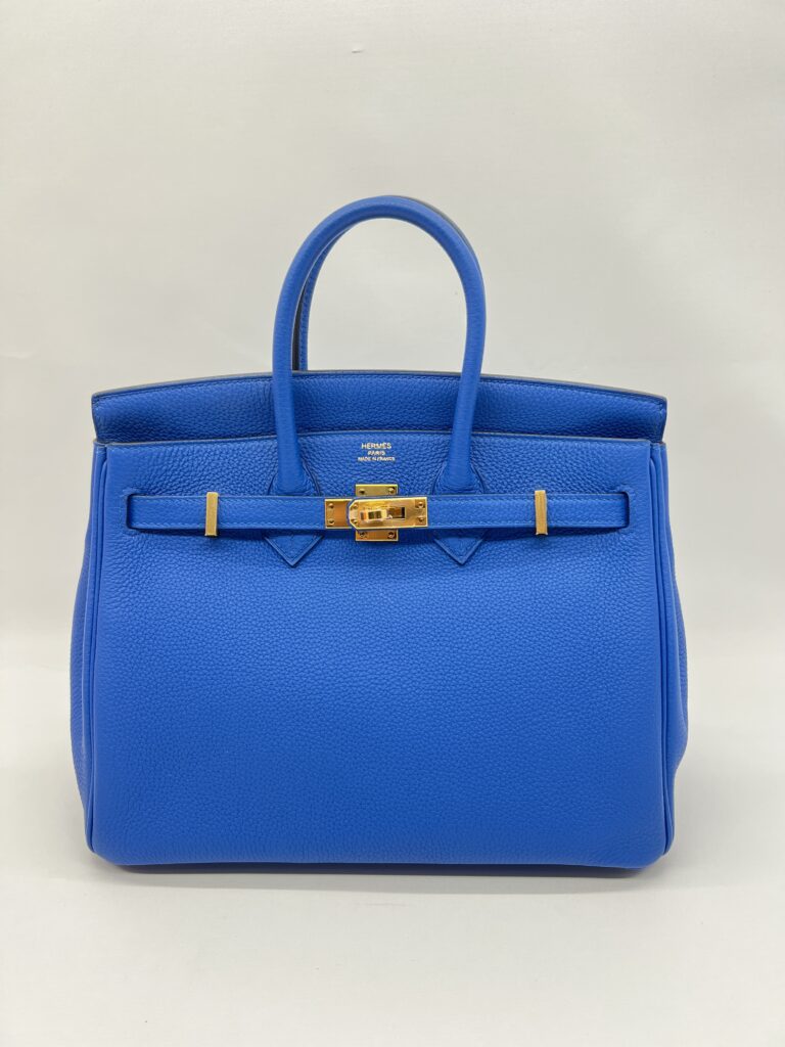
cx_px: 392
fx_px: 786
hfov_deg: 53.1
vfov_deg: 67.3
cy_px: 524
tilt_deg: -16.3
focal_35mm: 26
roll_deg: -0.4
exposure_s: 1/100
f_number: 1.5
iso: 80
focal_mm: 5.7
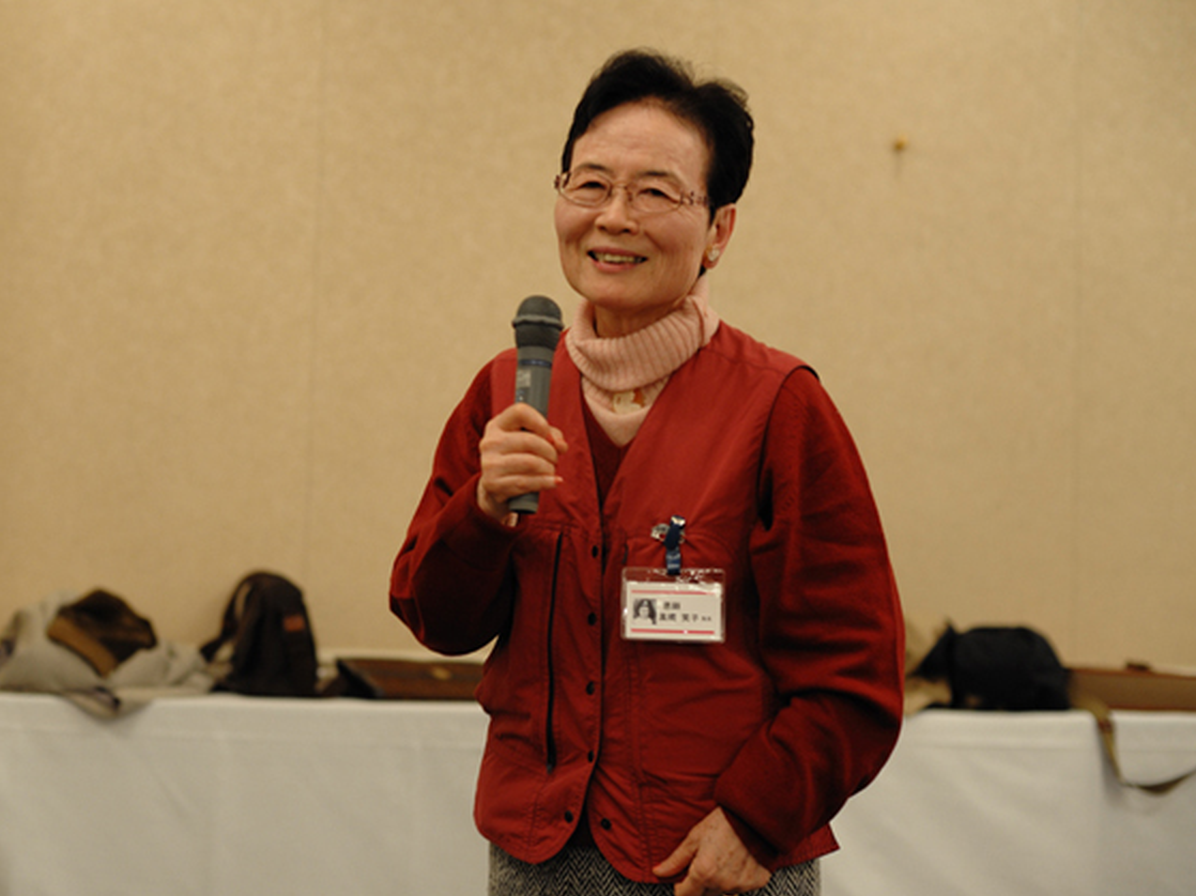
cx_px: 644
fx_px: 1900
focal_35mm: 55
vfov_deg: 26.5
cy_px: 451
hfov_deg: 34.9
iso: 1000
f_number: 2.8
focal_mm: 50
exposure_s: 1/100
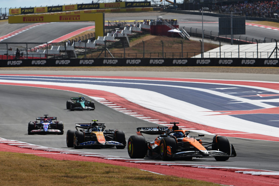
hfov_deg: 7.4
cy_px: 93
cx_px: 140
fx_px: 2170
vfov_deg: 4.9
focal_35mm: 280
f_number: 11
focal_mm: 280
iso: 400
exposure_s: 1/1600
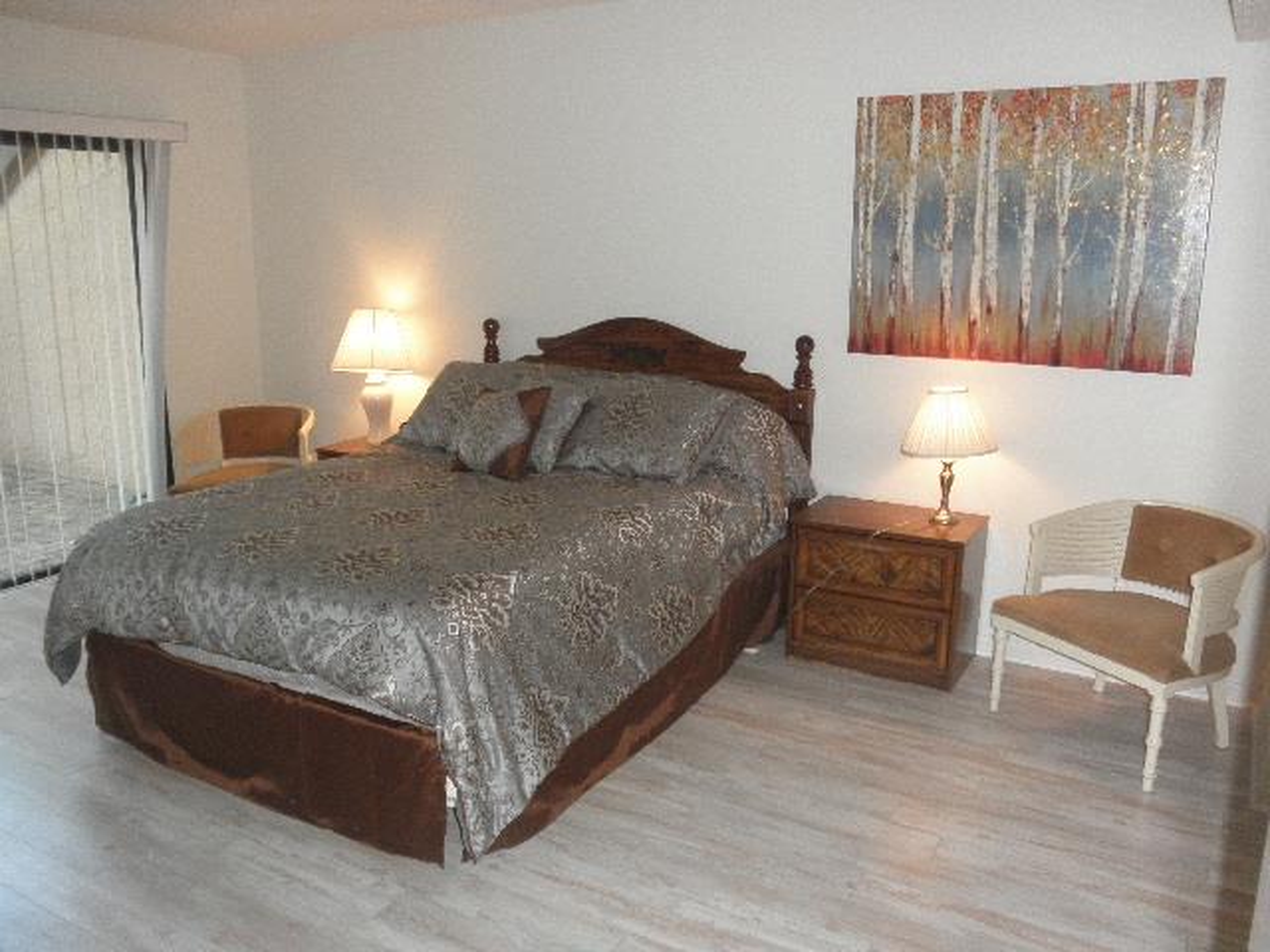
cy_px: 476
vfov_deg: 49.7
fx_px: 1027
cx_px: 635
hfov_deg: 63.4
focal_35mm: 28
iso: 200
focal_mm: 5
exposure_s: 1/30
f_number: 3
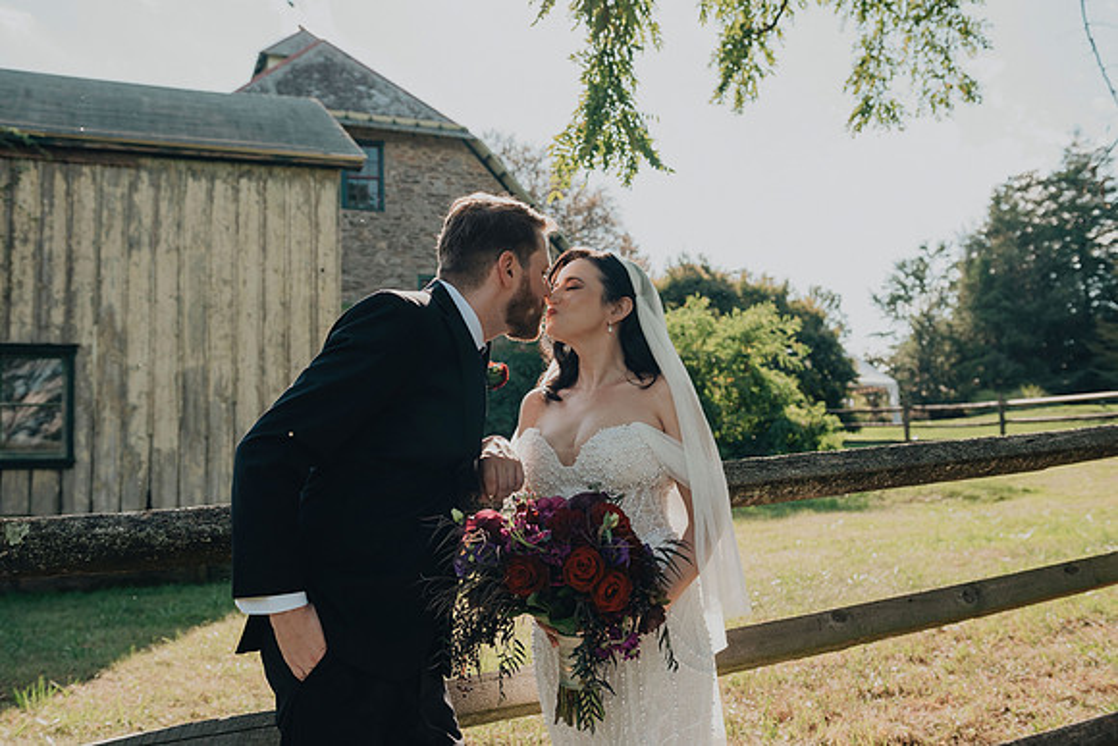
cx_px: 559
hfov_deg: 58.7
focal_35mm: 32
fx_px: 994
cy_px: 373
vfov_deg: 41.1
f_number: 4
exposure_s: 1/1250
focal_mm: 32
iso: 400
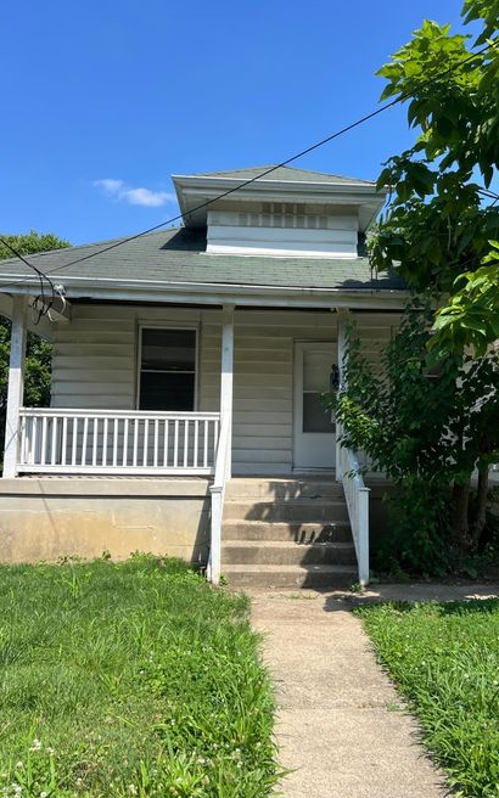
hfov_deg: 44.5
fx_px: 609
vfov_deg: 66.5
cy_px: 400
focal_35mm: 28
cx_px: 276
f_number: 1.5
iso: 50
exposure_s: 1/2915
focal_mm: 5.7
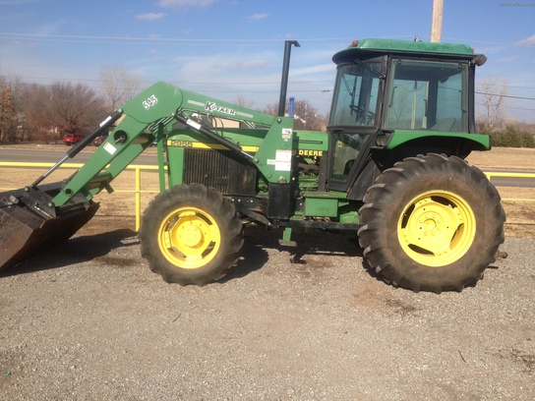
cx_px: 268
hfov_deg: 52.6
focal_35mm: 35
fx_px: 541
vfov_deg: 40.7
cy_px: 200
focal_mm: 4.28
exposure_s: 1/1783
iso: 50
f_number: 2.4
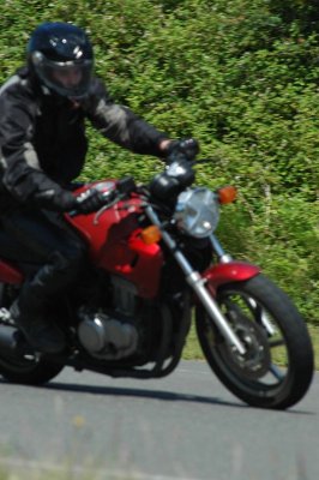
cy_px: 240
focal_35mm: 315
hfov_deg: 4.4
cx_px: 160
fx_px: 4194
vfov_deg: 6.5
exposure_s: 1/1000
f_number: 8
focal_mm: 210
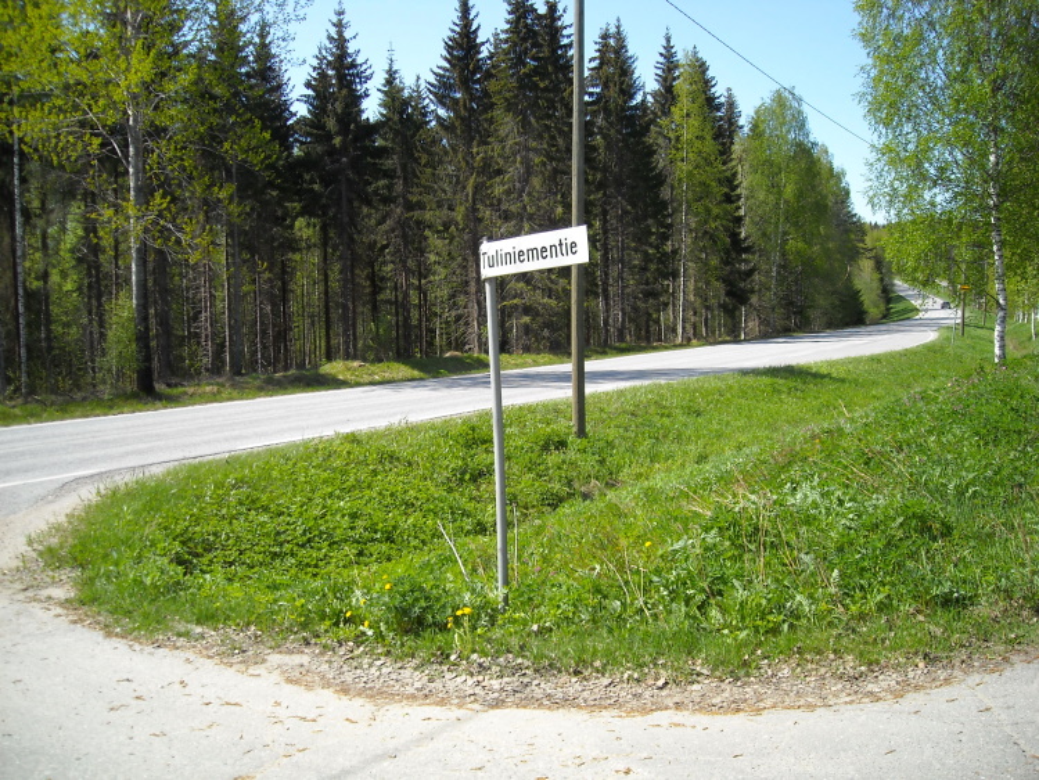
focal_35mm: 35
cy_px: 390
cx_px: 520
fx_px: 1051
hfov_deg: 52.6
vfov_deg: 40.7
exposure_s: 1/593
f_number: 2.8
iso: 64
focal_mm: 5.7
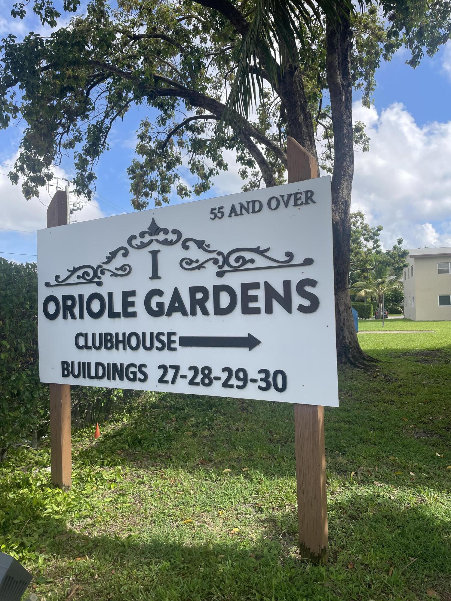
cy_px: 300
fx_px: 452
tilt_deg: +1.0
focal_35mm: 26
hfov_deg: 53.1
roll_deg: +2.2
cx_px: 226
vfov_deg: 67.3
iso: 32
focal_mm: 4.2
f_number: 1.6
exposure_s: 1/1887
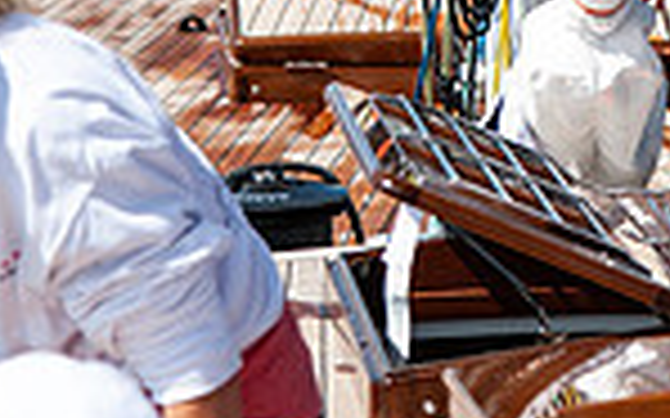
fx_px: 5439
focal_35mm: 298
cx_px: 508
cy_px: -414
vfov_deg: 4.3
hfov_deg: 7.0
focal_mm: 75
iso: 250
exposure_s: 1/4000
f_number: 4
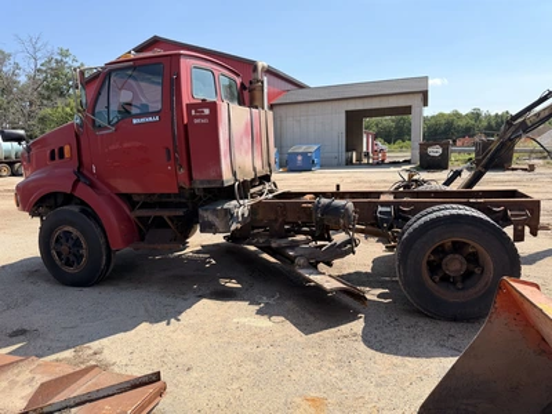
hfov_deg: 71.6
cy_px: 207
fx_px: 383
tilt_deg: -5.8
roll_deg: +1.7
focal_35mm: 24
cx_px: 276
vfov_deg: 56.8
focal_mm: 6.76
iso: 100
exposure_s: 1/3759
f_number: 1.78
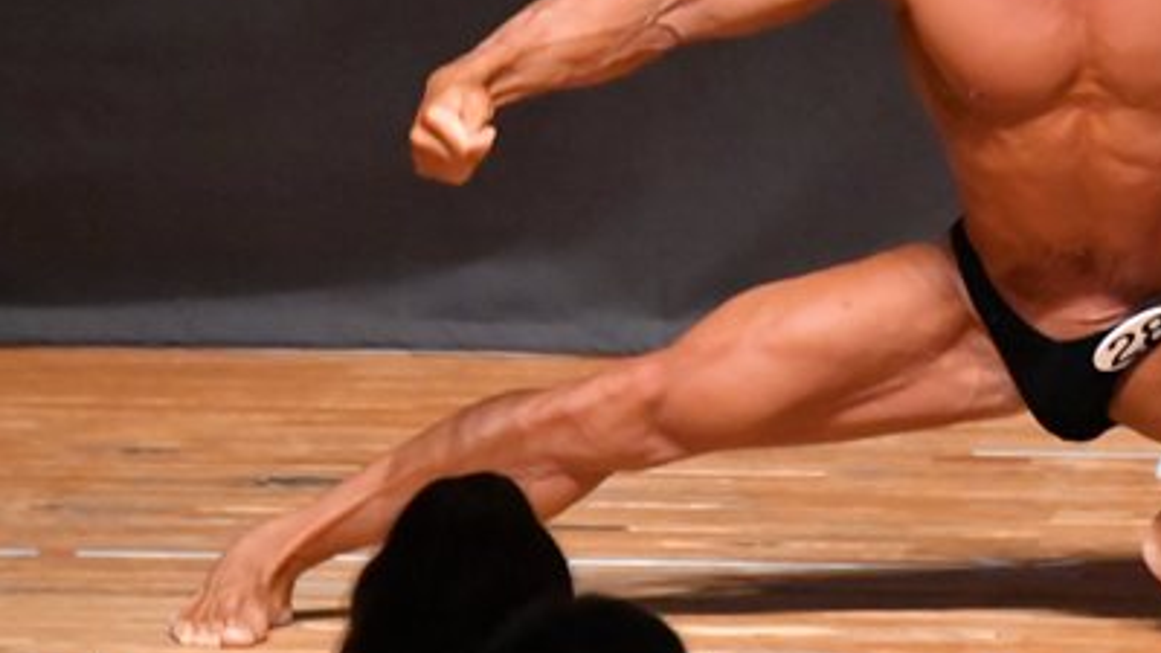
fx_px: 23397
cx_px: 887
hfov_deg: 2.8
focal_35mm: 760
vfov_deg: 1.6
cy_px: 145
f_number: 5.6
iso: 12800
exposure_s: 1/400
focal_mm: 250
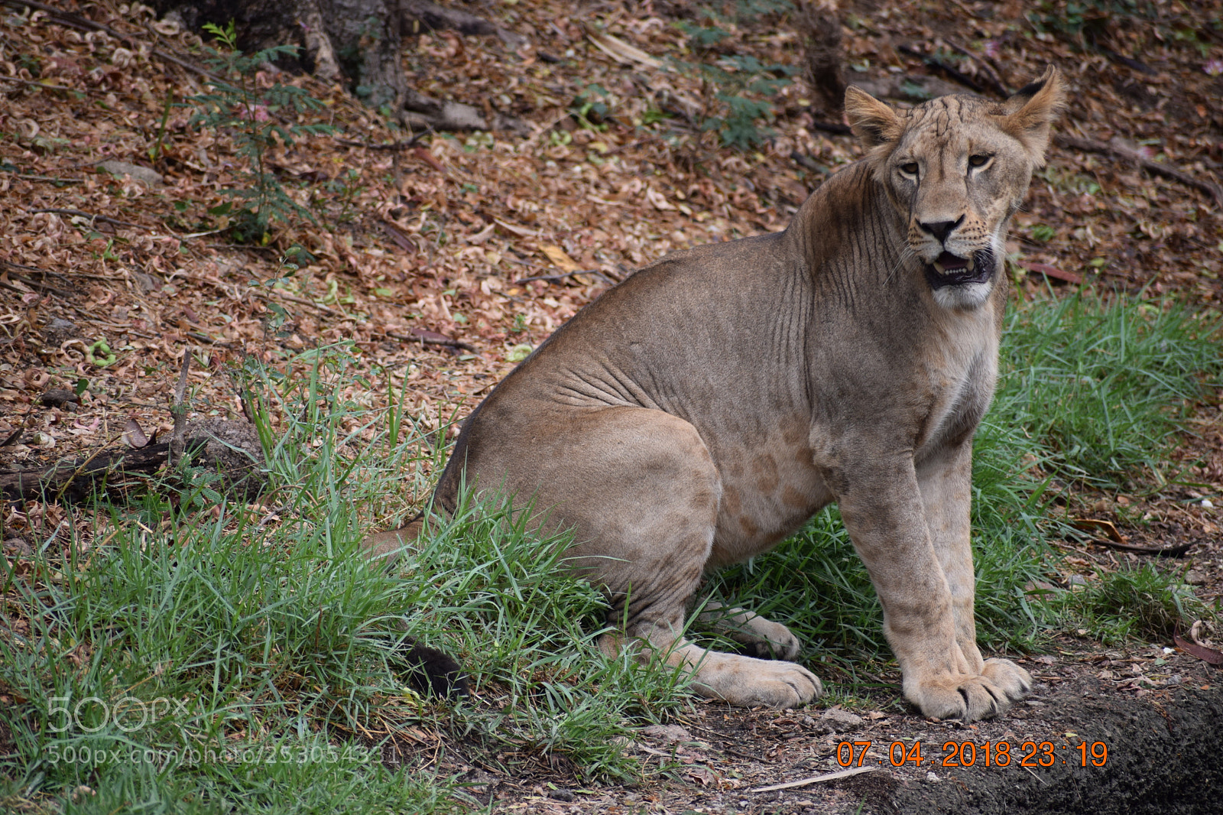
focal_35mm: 450
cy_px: 408
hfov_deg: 4.6
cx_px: 612
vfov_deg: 3.1
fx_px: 15283
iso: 450
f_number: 6.3
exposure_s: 1/250
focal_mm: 300
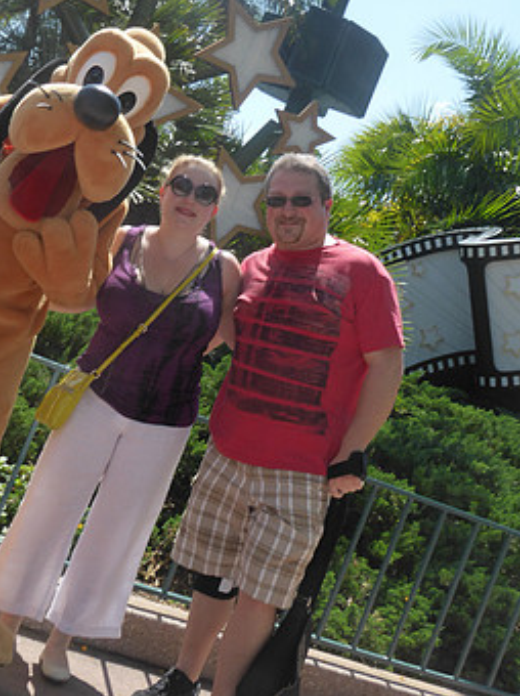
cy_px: 295
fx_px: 1064
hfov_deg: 27.4
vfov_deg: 36.1
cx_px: 193
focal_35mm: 53
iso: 160
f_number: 3.9
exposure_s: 1/640
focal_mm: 6.9
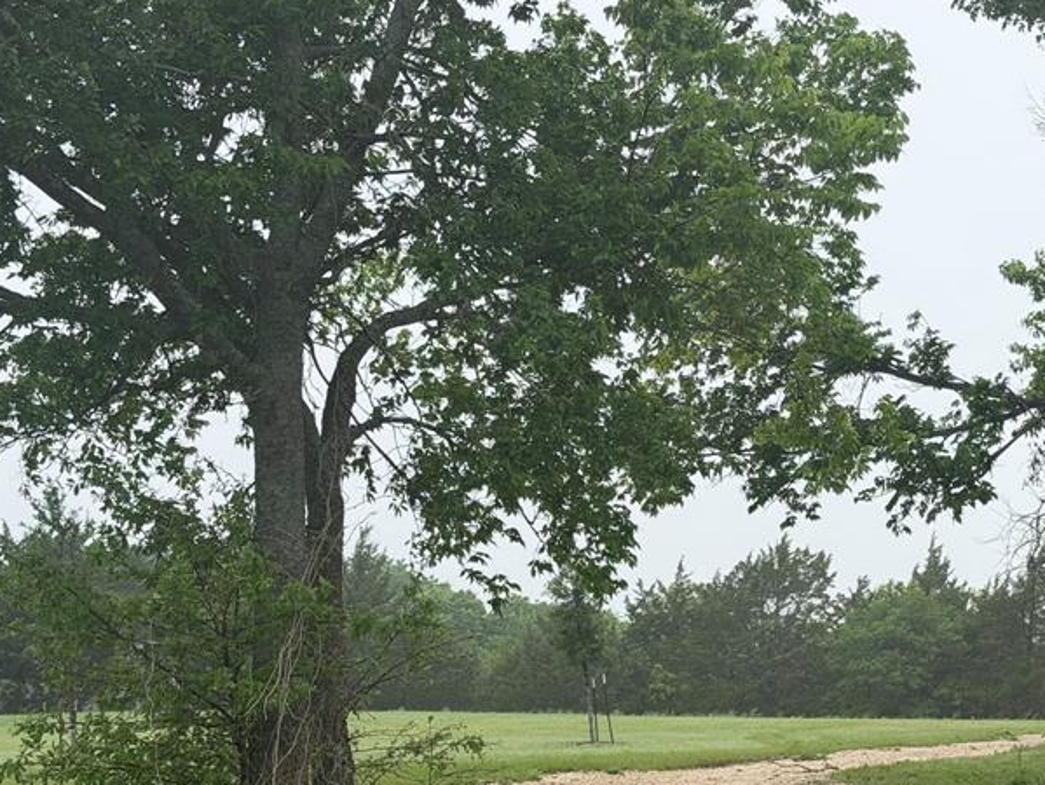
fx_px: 2477
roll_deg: -0.6
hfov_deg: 23.5
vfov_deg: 18.0
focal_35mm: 82
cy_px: 490
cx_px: 803
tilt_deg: +4.9
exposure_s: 1/1167
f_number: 1.78
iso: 64
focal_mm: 6.76
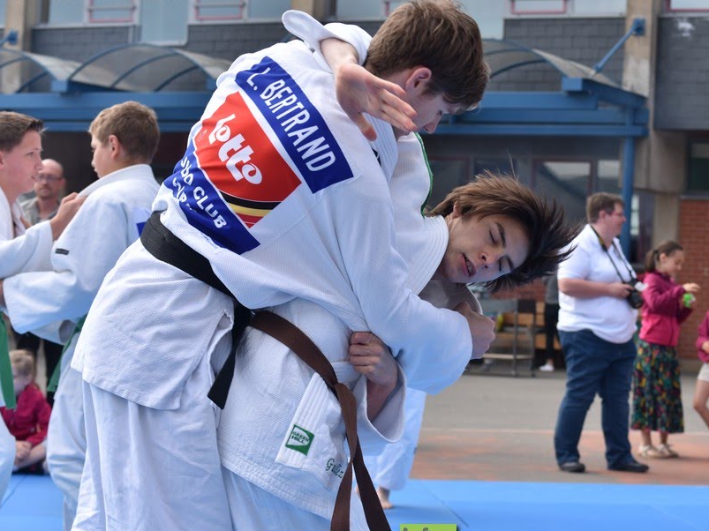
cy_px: 271
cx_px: 428
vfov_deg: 16.1
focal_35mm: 92
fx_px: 1884
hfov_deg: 21.3
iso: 100
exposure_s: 1/500
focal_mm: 50
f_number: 5
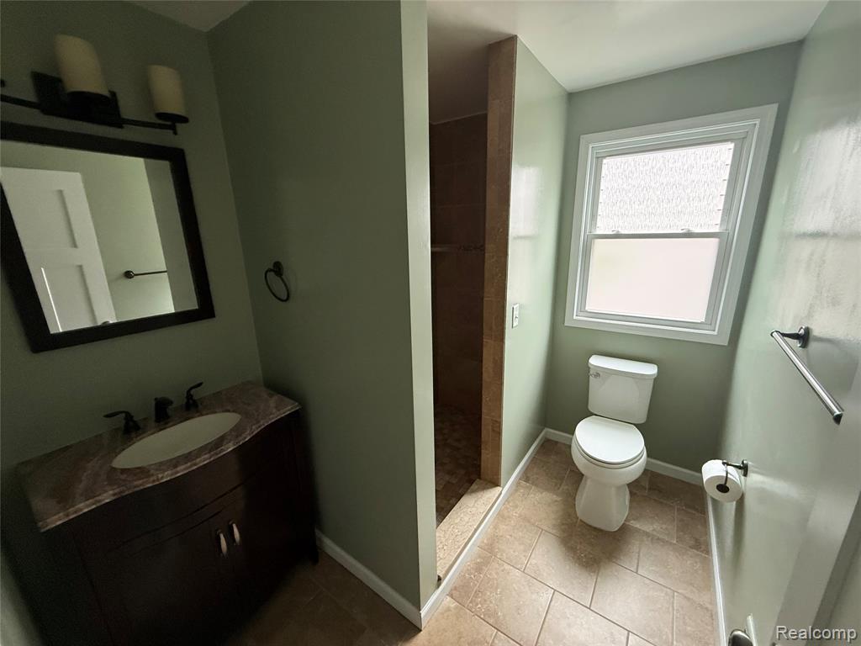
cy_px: 323
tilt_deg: -15.7
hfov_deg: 102.1
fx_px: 348
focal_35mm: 14
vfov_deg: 85.7
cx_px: 430
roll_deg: +1.4
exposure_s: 1/67
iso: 320
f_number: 2.2
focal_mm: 2.22
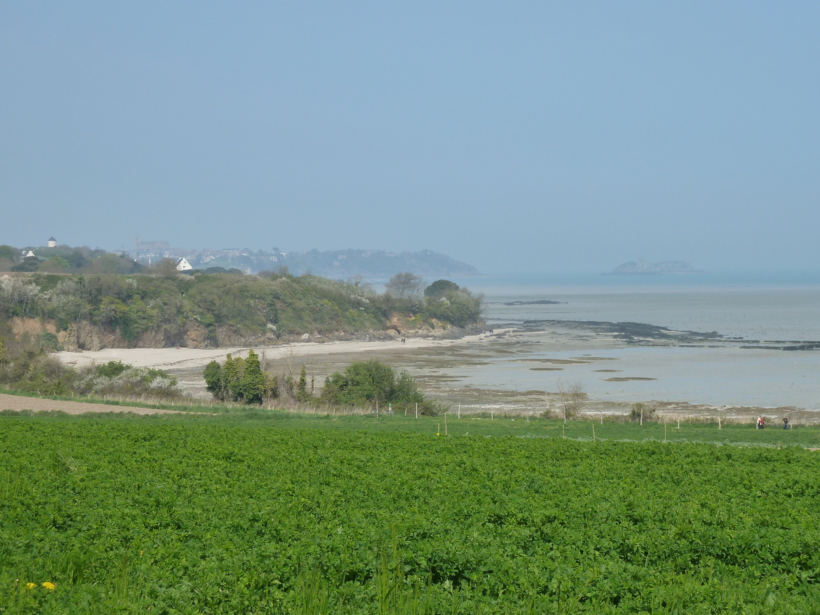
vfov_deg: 16.4
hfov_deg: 21.8
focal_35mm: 90
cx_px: 410
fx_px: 2132
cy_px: 308
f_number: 5
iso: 125
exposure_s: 1/500
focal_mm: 14.7
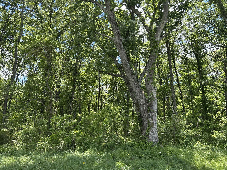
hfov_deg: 67.3
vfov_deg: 53.1
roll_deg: +2.6
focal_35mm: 26
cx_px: 114
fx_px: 170
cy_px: 85
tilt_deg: +14.5
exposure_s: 1/894
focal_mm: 5.7
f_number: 1.5
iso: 50
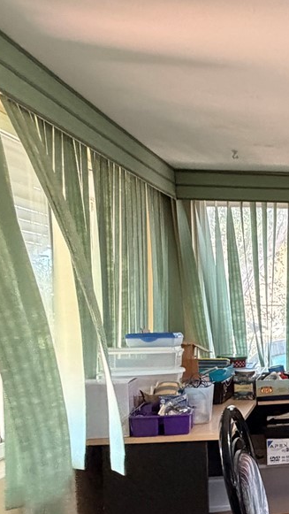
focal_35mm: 42
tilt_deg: -5.6
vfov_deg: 47.5
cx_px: 464
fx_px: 572
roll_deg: +0.9
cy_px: 346
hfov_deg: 22.0
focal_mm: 2.22
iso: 500
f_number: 2.2
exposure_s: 1/60
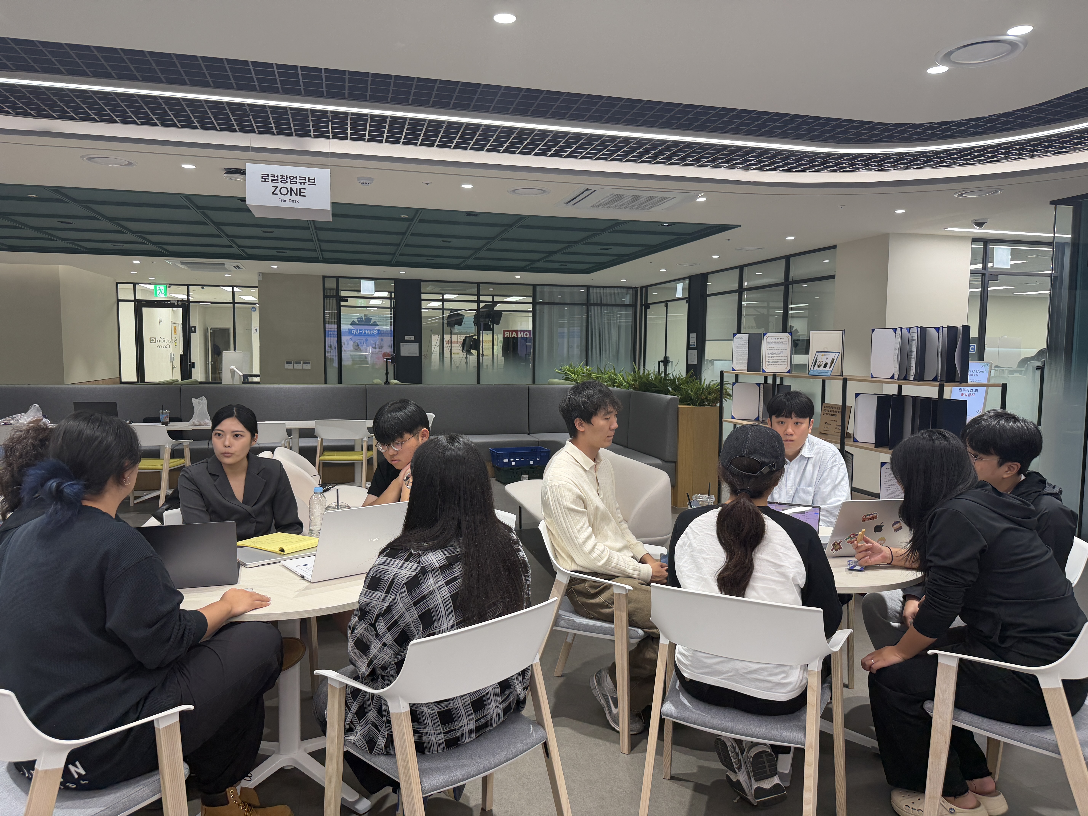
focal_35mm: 24
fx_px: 754
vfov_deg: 56.8
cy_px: 408
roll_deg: -0.5
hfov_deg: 71.6
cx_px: 544
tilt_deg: -4.3
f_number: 1.78
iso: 100
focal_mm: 6.76
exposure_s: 1/120
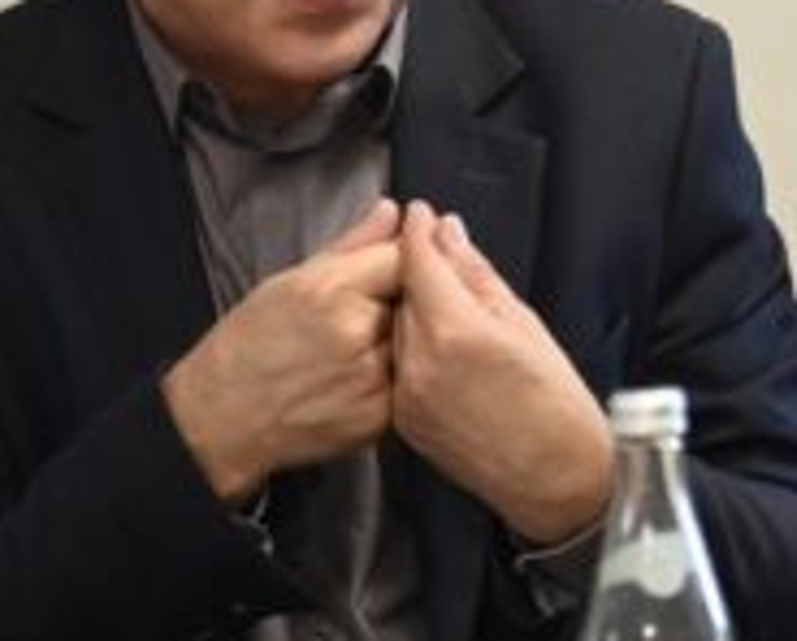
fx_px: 6713
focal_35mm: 284
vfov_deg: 5.5
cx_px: 992
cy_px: -22
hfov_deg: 6.7
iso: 1600
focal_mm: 62
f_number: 2.8
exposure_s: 1/125
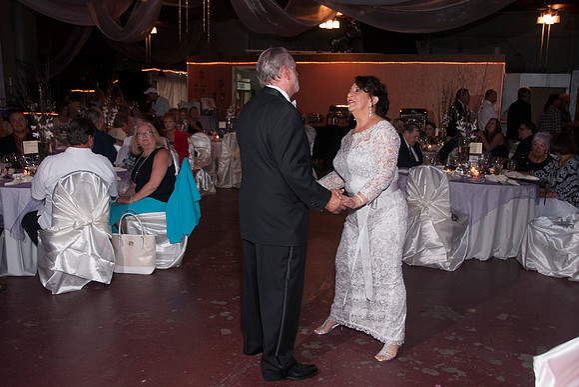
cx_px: 290
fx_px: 573
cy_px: 194
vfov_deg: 37.3
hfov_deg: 53.6
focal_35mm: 36
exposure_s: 1/30
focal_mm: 22
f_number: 5.6
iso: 400
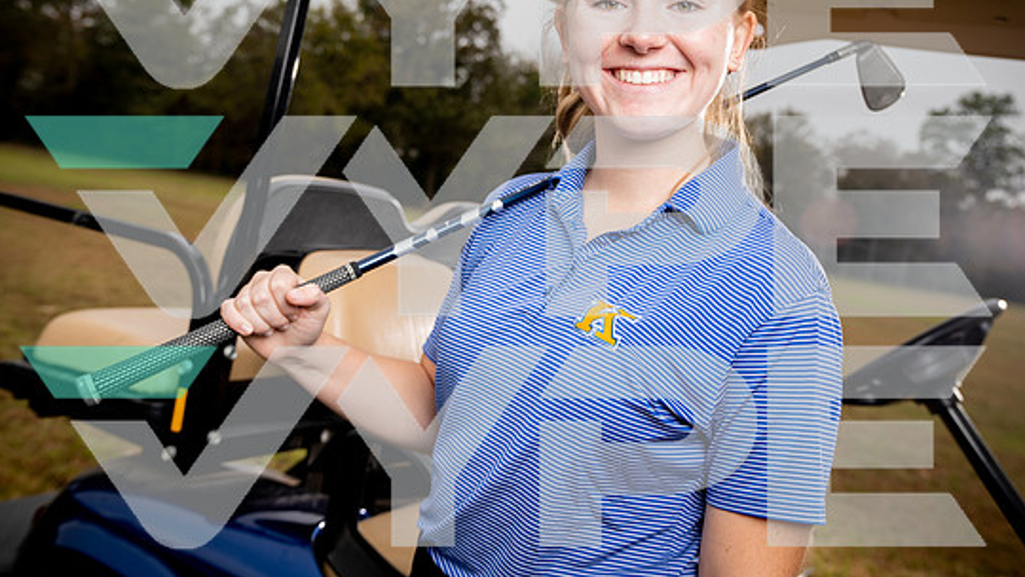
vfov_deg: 32.7
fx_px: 979
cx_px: 509
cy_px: 217
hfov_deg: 55.3
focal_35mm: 36
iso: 200
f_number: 4.5
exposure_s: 1/250
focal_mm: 32
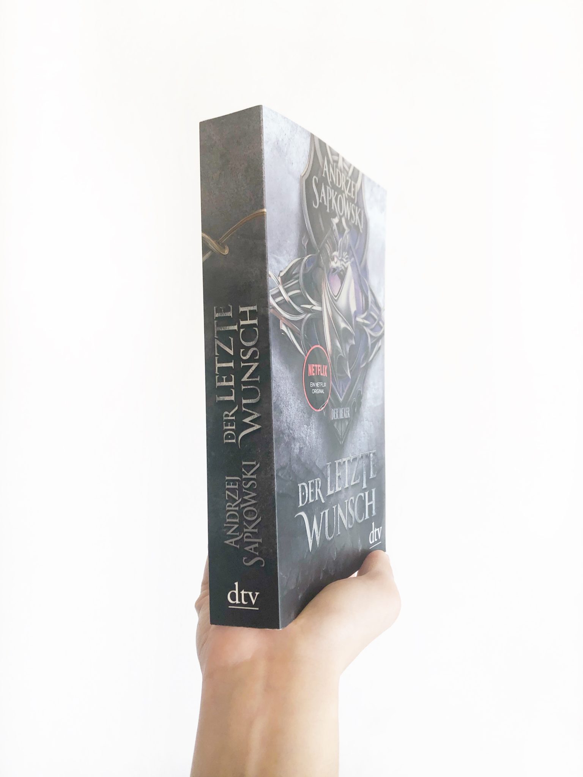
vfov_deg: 63.4
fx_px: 629
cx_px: 292
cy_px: 388
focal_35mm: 28
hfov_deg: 49.7
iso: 50
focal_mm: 3.99
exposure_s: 1/120
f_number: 1.8
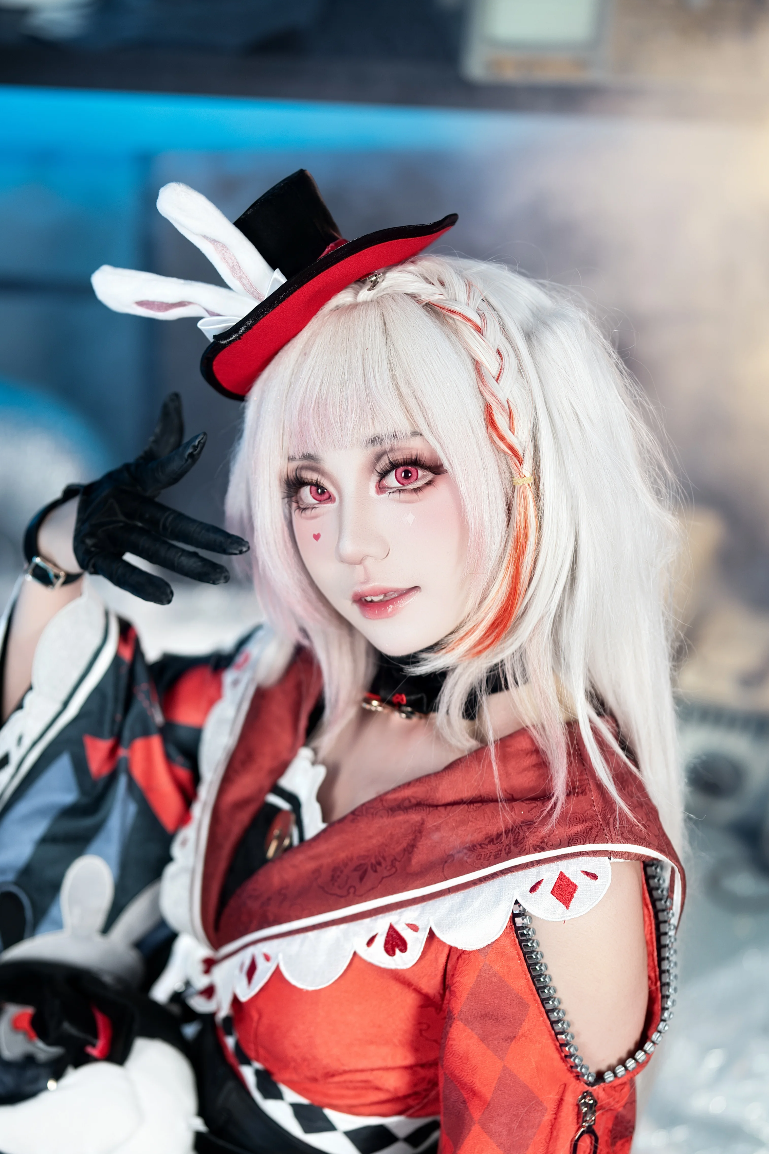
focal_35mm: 77
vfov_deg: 26.2
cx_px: 304
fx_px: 2467
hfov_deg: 17.7
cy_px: 725
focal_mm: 50
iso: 100
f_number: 1.4
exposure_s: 1/100
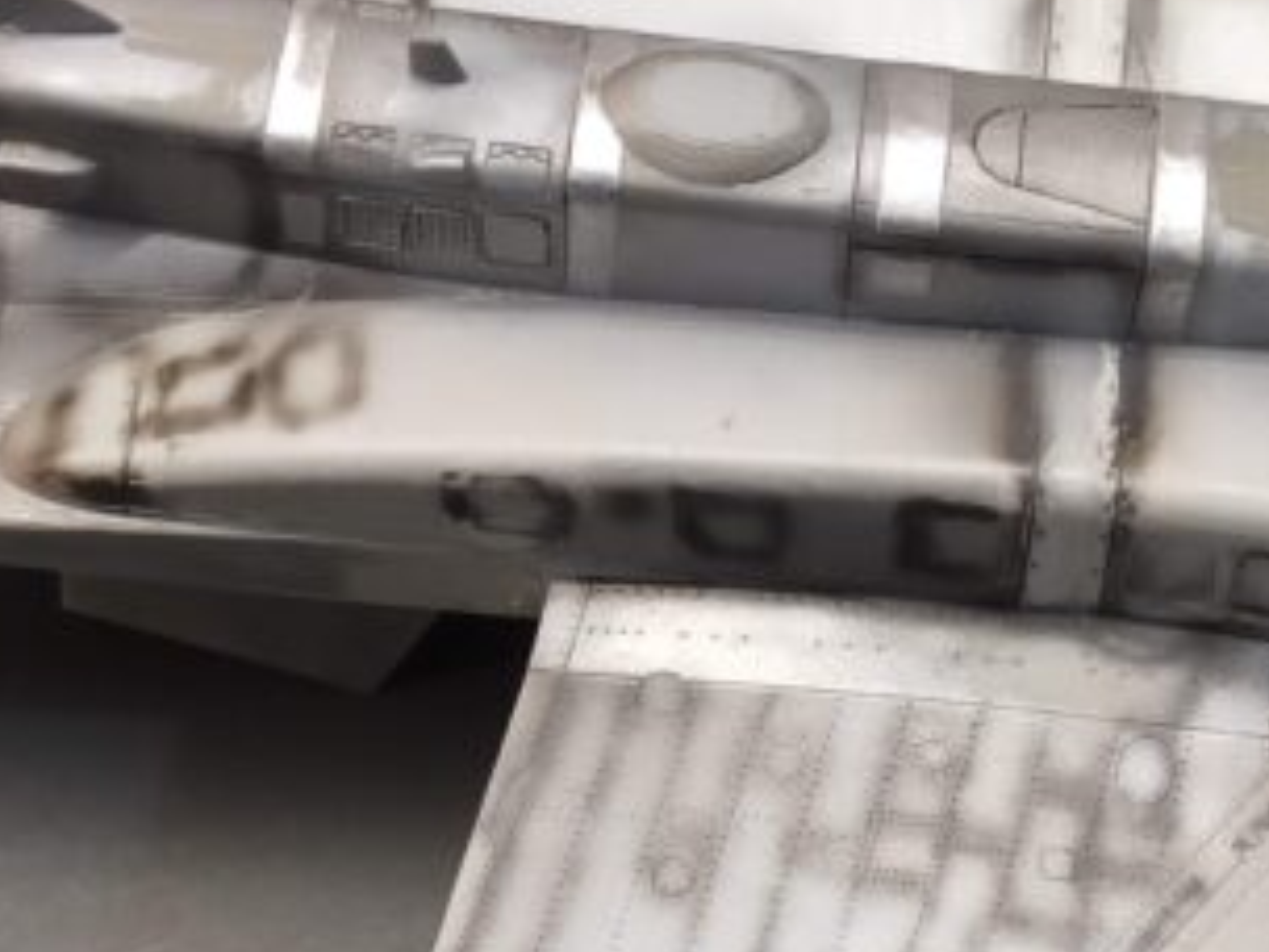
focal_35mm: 50
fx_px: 1833
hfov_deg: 37.5
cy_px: 649
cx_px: 916
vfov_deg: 28.9
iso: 885
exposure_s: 1/100
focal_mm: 4.77
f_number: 1.75
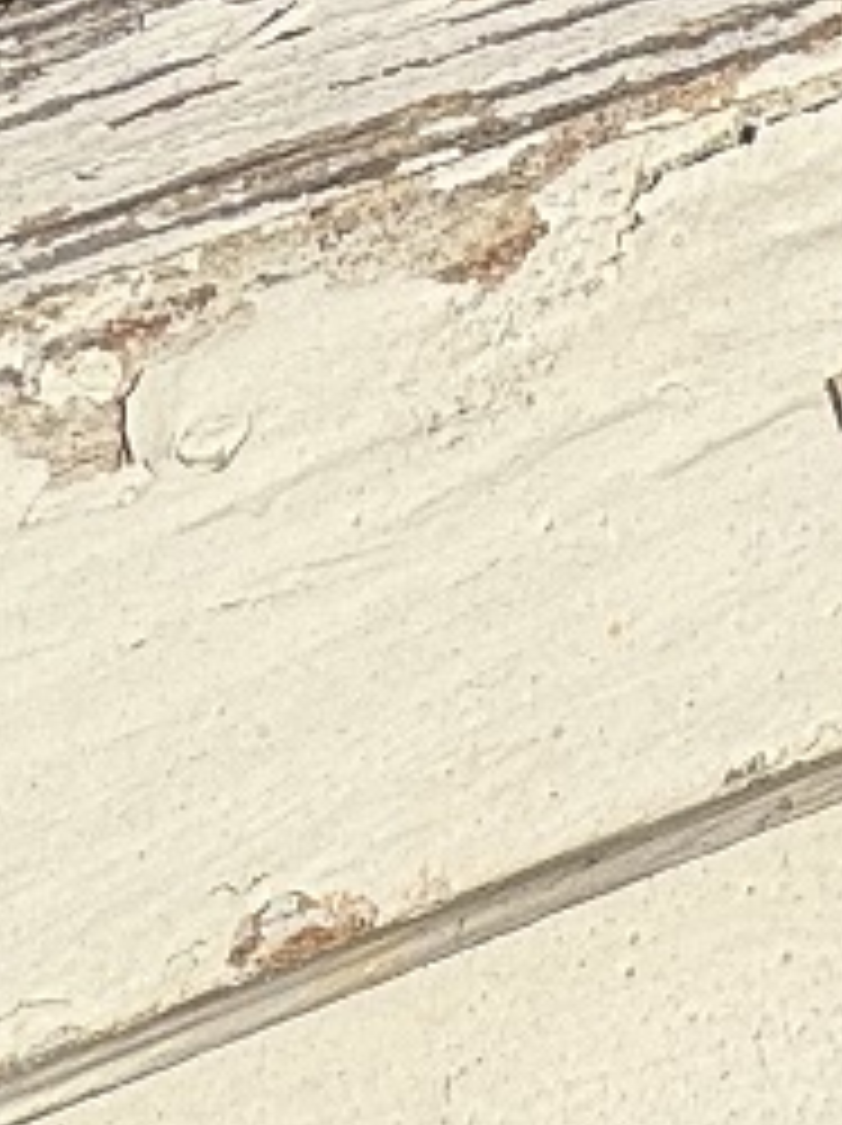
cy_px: -2214
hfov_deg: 3.0
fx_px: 16016
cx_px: 63
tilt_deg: -10.7
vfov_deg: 3.9
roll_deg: +0.4
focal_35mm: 493
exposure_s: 1/861
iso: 25
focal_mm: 9
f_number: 2.8
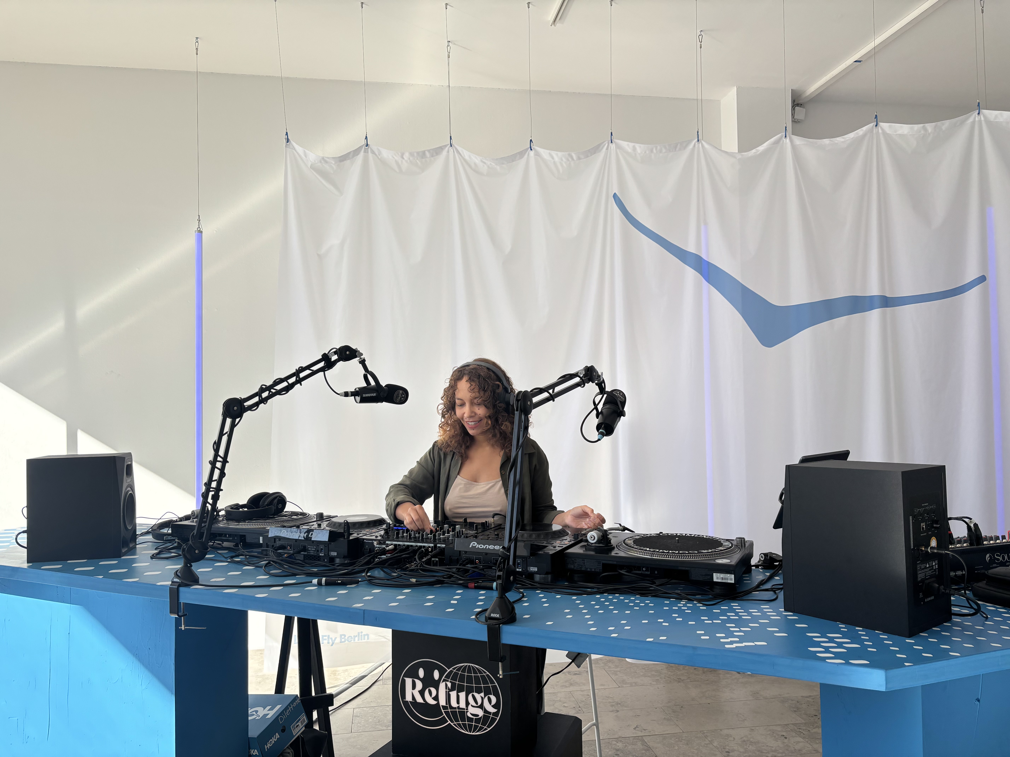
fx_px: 759
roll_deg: +0.7
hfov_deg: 67.3
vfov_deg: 53.1
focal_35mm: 26
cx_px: 505
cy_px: 378
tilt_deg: +1.2
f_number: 1.6
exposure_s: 1/684
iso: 50
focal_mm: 5.96
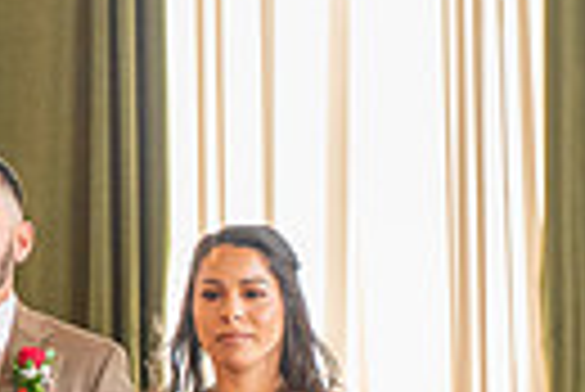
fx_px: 5092
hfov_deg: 6.6
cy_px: 728
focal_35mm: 313
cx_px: 320
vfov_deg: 4.4
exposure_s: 1/200
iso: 1600
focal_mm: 70
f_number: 2.8
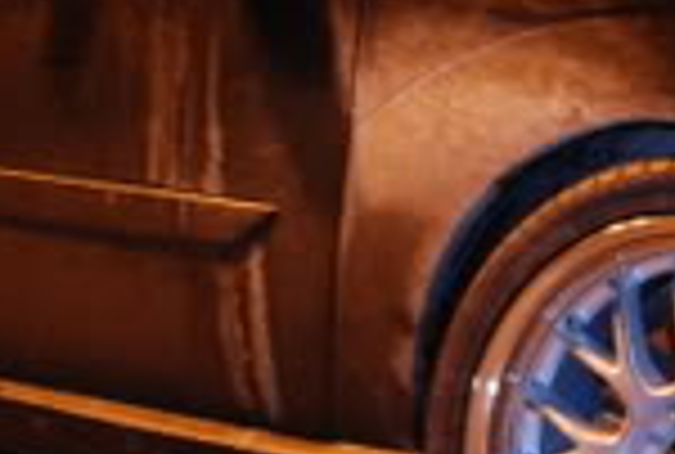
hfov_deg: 15.7
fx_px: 2407
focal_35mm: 128
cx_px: 630
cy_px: -4
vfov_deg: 10.7
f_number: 3.8
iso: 200
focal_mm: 20
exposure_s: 1
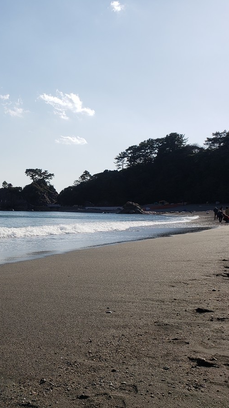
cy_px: 204
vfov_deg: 52.8
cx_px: -31
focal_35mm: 38
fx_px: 410
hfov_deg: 28.1
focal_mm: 4.3
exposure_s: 1/2781
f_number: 2.4
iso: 50
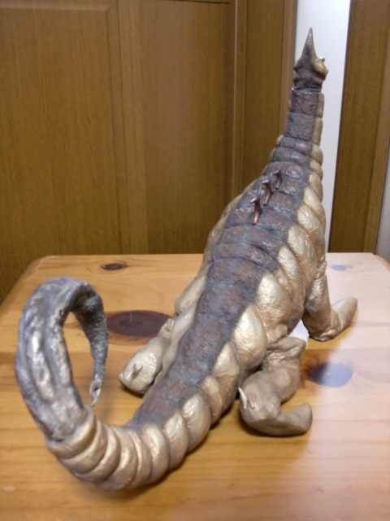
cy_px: 260
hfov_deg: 39.7
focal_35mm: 36
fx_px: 541
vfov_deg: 51.4
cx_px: 195
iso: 400
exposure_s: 1/15
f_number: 2.8
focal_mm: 6.3
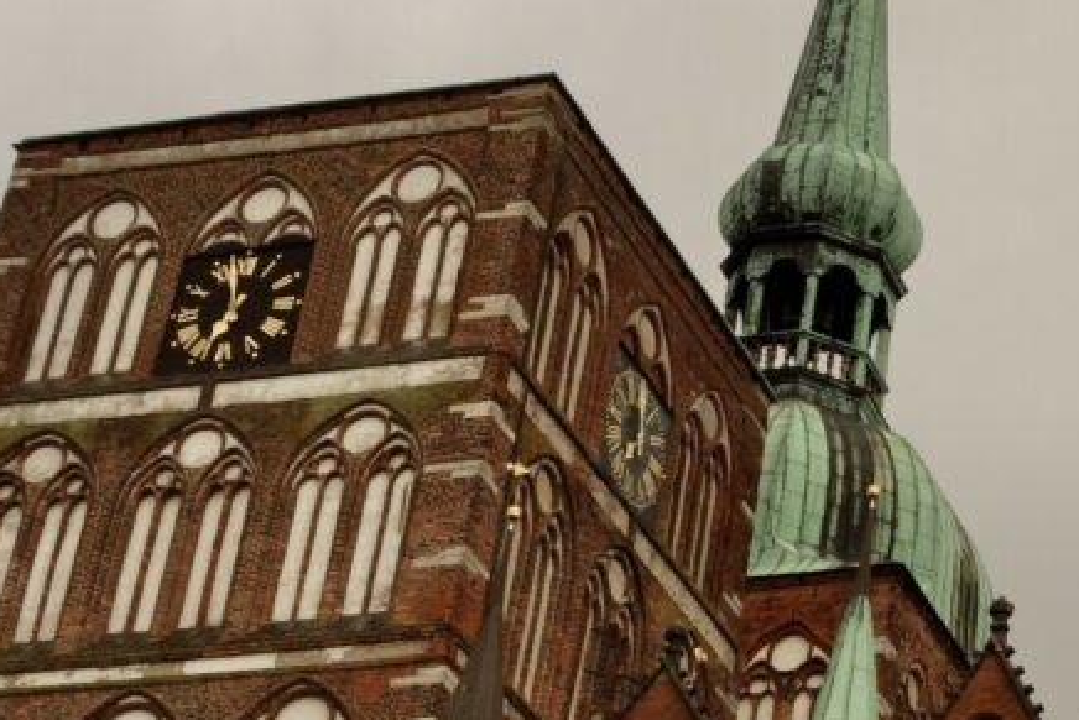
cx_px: 1255
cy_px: 424
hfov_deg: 18.1
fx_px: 3238
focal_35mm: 108
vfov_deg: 12.7
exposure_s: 1/125
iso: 125
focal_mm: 17.18
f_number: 5.6
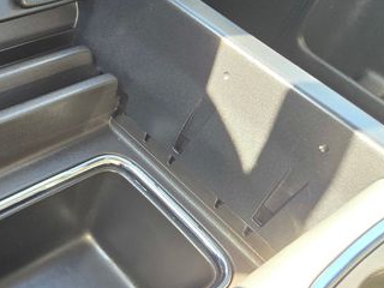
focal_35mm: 46
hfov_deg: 37.1
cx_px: 2
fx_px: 510
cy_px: 113
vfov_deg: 31.4
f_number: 1.8
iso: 250
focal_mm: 5.4
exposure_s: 1/120
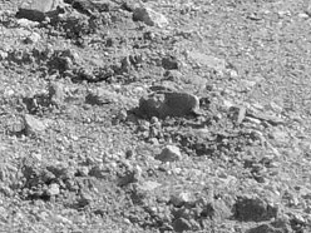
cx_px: -527
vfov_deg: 7.5
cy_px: -272
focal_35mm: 187
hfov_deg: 9.1
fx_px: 1680
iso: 32
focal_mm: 4.15
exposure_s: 1/2639
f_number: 2.2
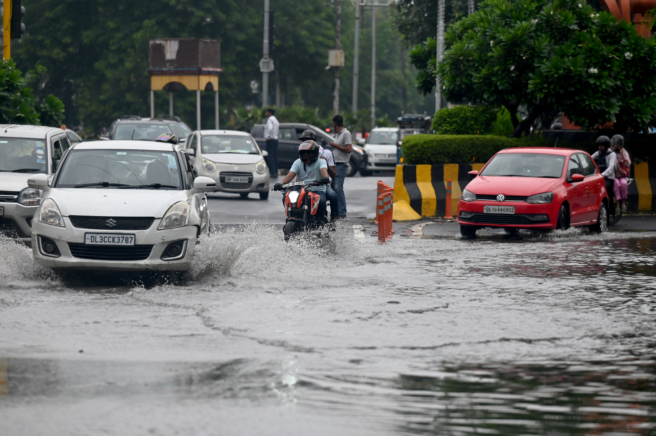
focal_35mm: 200
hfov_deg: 10.3
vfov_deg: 6.9
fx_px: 3642
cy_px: 218
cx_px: 328
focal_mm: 200
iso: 200
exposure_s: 1/640
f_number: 4
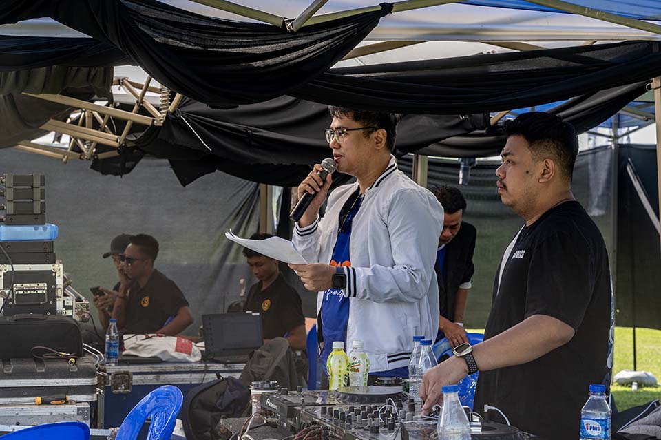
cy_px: 220
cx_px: 330
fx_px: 1285
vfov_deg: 19.4
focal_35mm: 70
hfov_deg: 28.9
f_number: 8
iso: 280
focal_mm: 70
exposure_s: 1/200
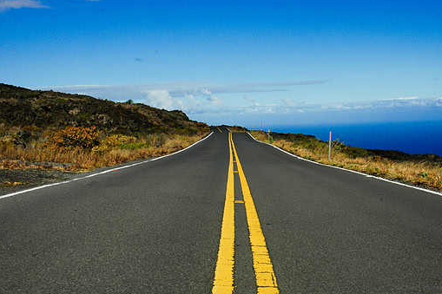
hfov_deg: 39.9
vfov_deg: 27.2
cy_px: 134
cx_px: 226
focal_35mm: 50
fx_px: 608
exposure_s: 1/640
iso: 250
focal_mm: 29
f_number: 13
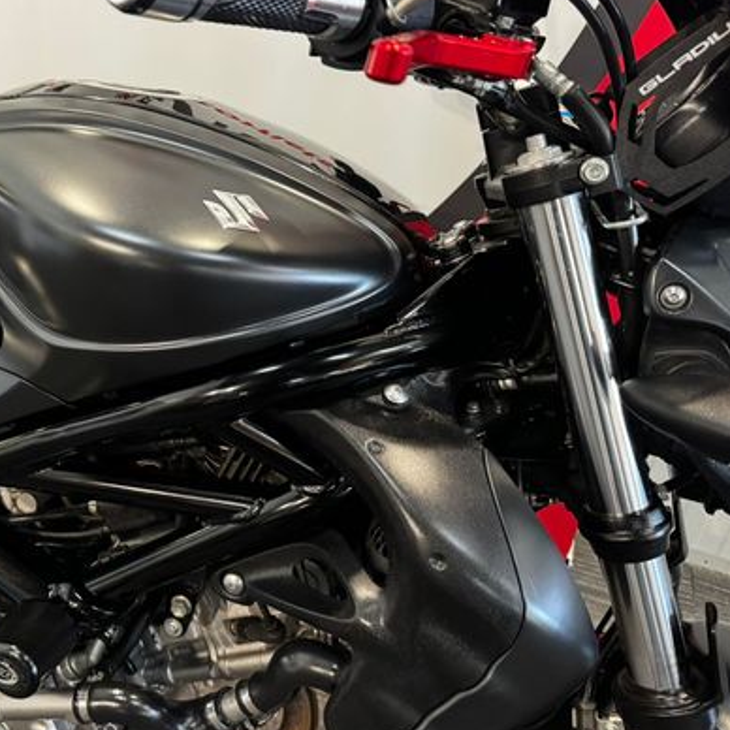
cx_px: 158
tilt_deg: -33.9
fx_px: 835
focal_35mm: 35
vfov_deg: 47.2
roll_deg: +0.5
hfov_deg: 45.1
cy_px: 361
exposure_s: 1/50
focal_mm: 6.76
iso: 800
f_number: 1.78
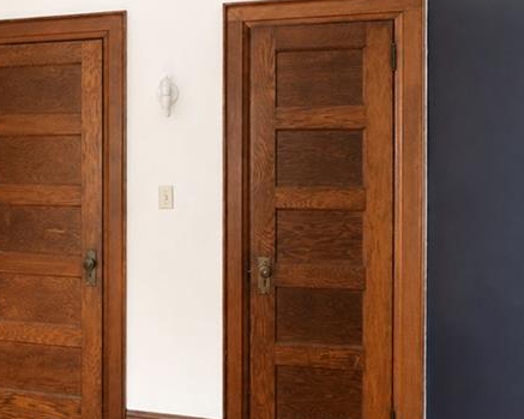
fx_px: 511
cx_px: 62
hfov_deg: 49.0
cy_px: 188
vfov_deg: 44.4
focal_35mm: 33
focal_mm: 10
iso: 2000
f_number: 11
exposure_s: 1/60
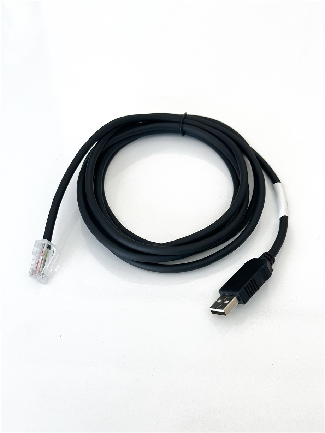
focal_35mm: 48
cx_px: 162
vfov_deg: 39.6
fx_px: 601
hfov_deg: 30.3
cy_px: 216
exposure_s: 1/154
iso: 64
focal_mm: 6.86
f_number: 1.78
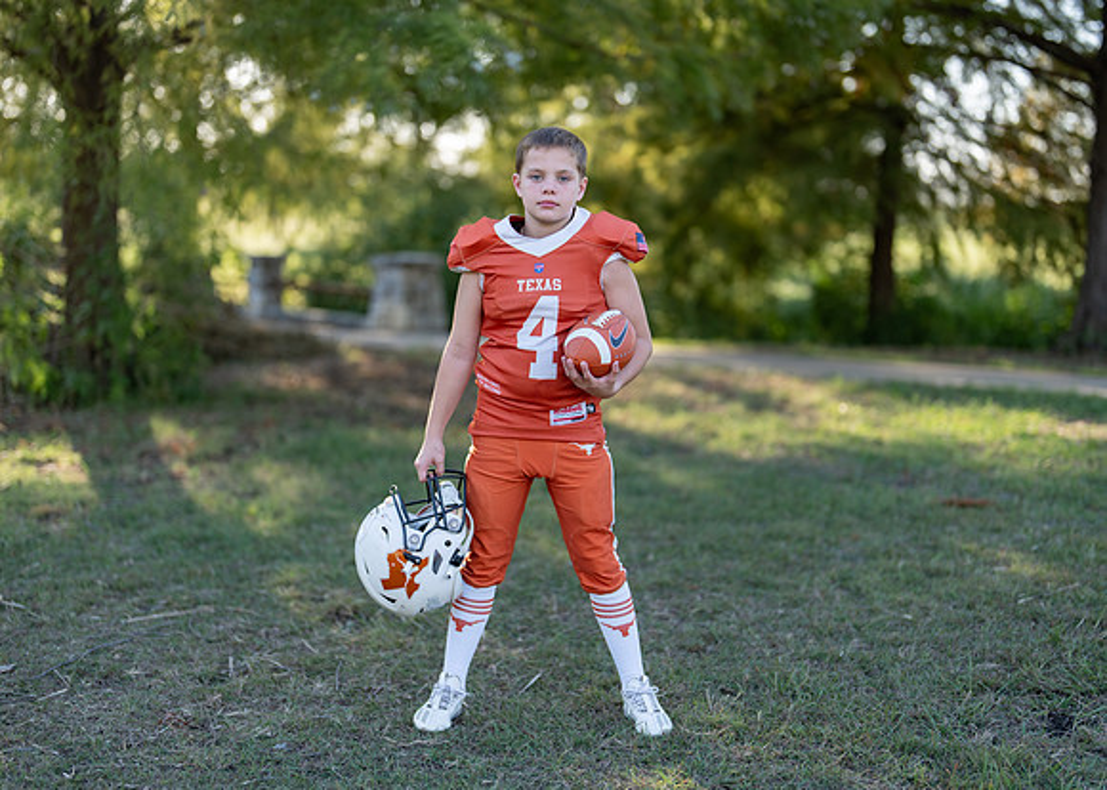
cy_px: 395
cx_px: 554
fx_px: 1647
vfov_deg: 27.0
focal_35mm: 52
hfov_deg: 37.2
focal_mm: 50
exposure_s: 1/1250
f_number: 1.2
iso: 100
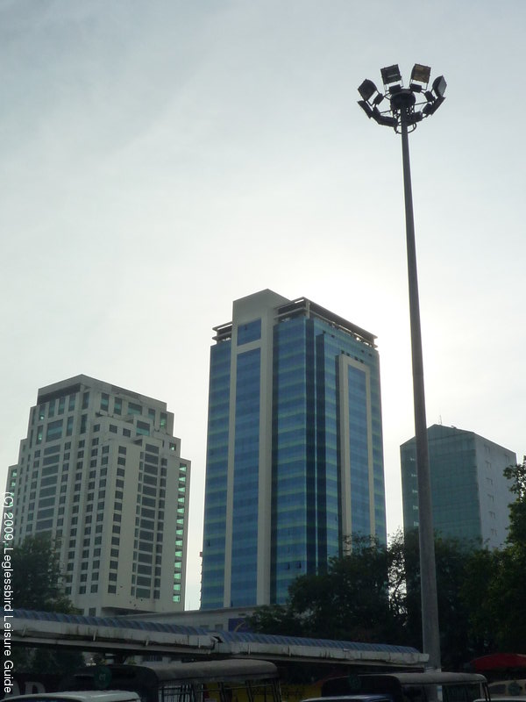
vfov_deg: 43.9
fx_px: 871
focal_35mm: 43
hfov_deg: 33.6
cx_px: 263
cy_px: 351
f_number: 7.1
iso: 160
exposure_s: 1/800
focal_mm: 5.3
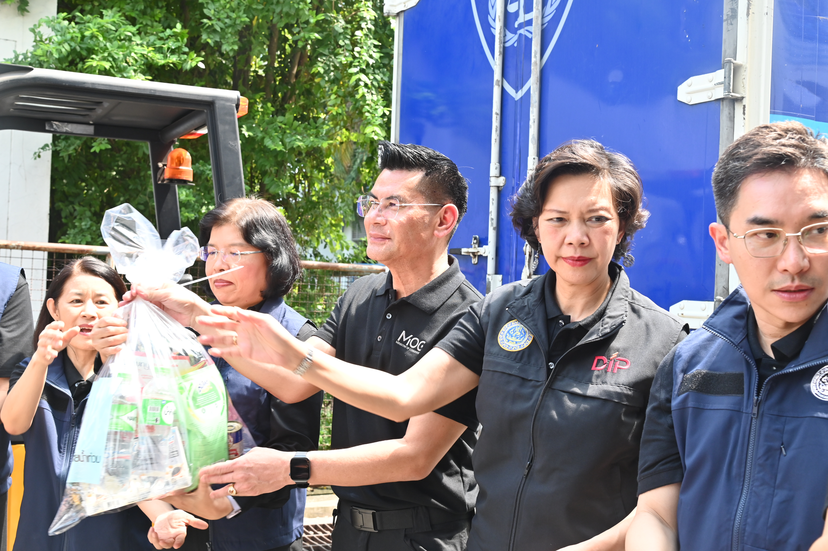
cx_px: 414
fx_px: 1011
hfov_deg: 44.5
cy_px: 276
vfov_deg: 30.5
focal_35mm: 44
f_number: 10
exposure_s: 1/100
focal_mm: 44
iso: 1100
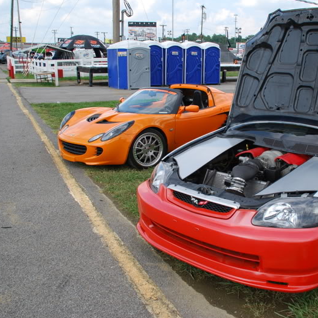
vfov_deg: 42.8
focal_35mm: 39
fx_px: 405
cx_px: 216
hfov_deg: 42.2
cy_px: 156
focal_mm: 20
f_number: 6.3
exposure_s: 1/160
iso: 100
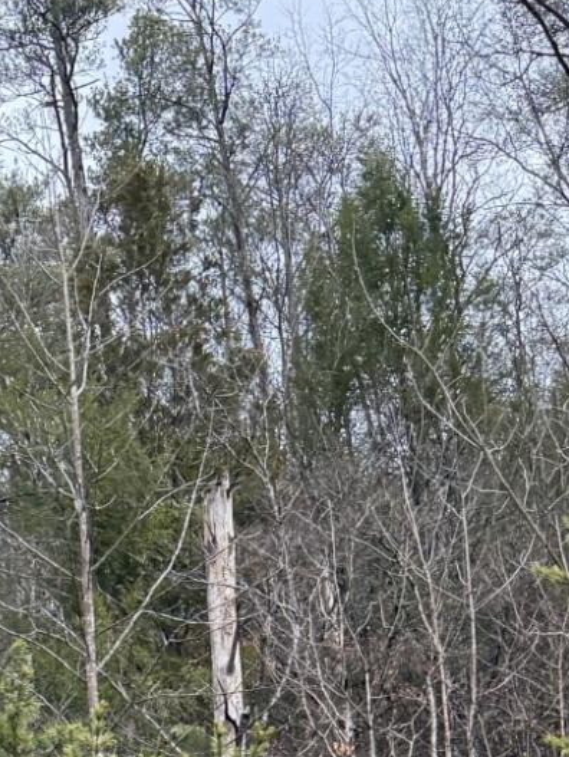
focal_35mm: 91
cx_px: 155
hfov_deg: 16.2
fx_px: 1992
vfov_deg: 17.6
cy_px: 1347
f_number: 1.78
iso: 100
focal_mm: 6.76
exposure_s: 1/251
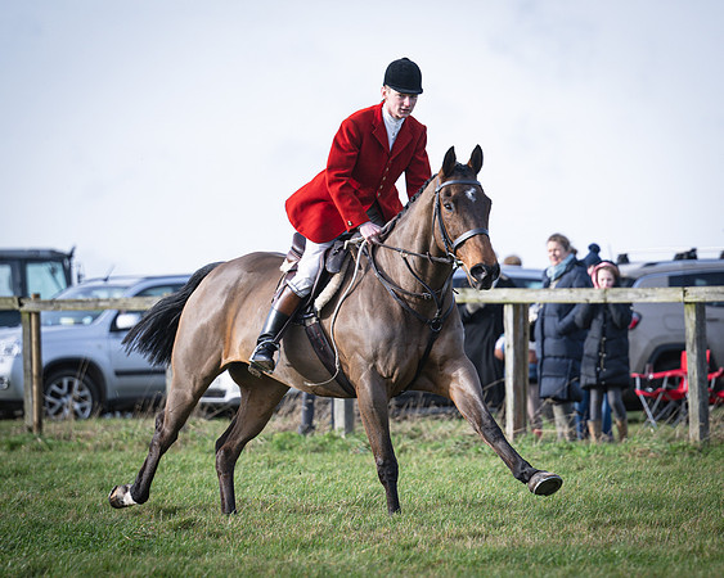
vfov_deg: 5.3
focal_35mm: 290
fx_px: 6211
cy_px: 279
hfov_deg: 6.7
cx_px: 473
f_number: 2.8
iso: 125
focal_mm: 135
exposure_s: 1/1000
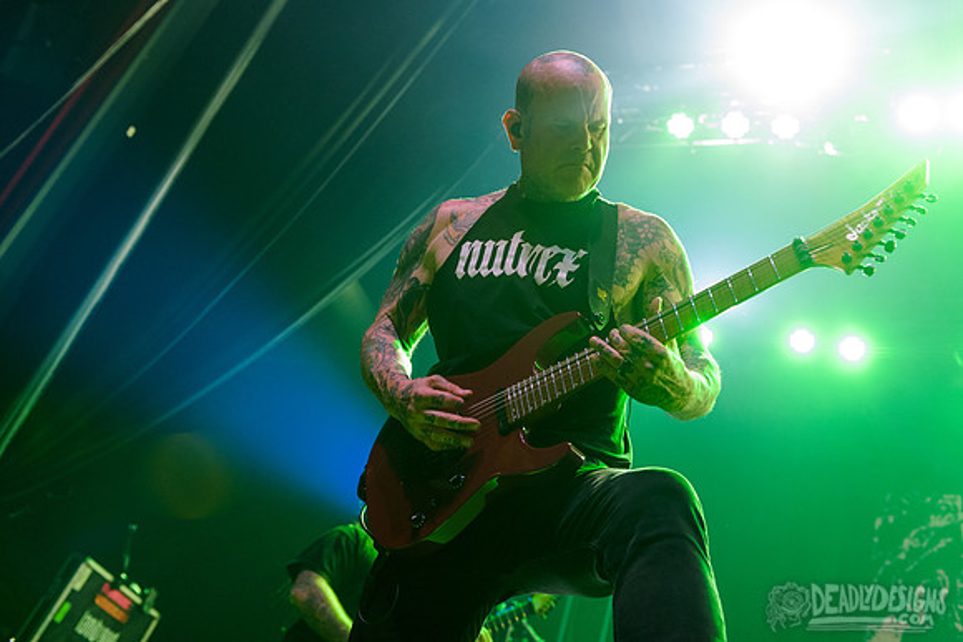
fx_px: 1033
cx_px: 447
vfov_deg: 34.5
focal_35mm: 39
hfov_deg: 49.9
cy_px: 298
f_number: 3.5
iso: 3200
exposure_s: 1/160
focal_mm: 36
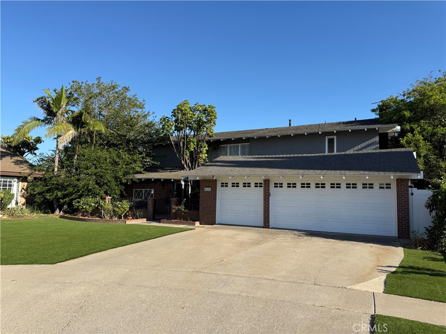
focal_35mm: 24
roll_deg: -1.0
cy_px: 167
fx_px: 309
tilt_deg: +3.8
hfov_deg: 71.6
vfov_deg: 56.8
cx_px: 223
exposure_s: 1/3425
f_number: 1.78
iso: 80
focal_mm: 6.76
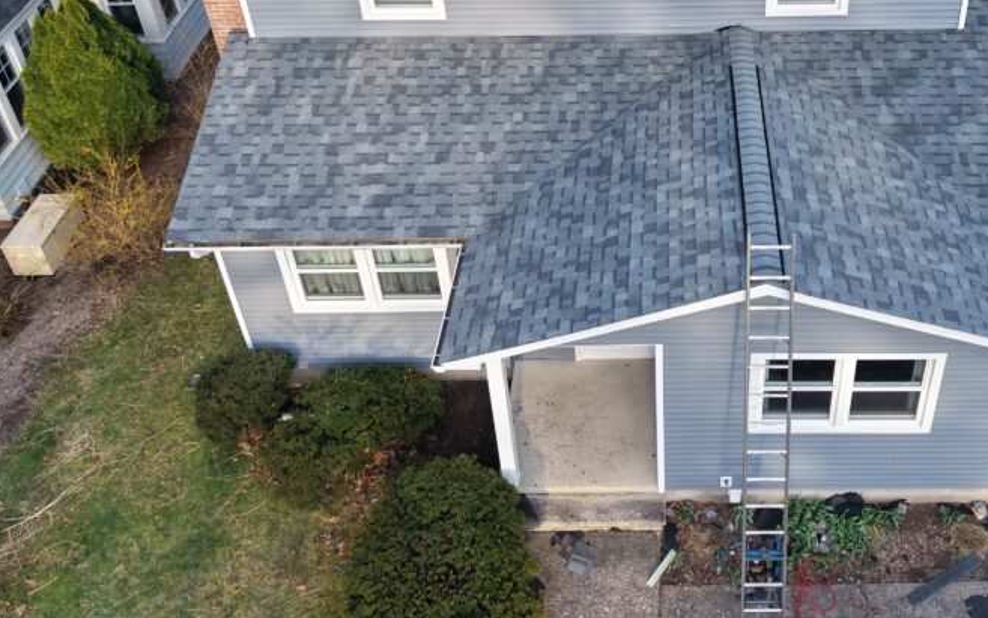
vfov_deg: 32.1
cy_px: 68
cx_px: 669
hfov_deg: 50.5
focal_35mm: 38
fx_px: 1023
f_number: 1.8
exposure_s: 1/250
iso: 100
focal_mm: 8.67
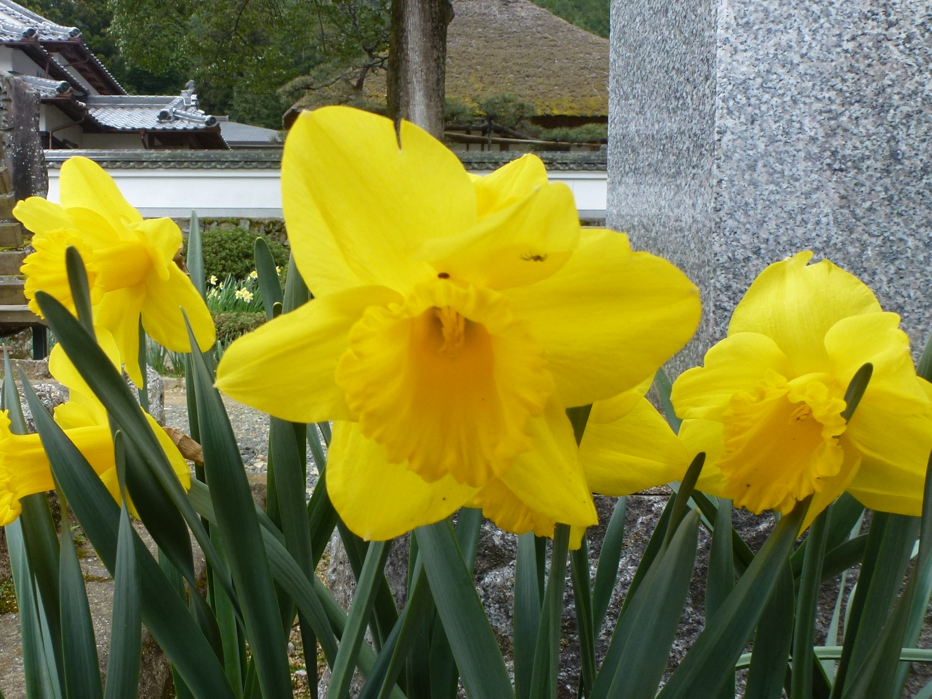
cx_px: 342
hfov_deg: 57.5
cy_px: 389
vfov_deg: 45.4
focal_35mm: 31
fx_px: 835
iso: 100
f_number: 4
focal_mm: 4.3
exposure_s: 1/125
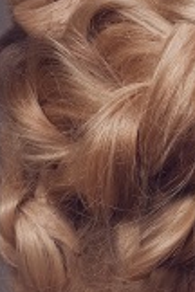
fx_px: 3948
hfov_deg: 2.8
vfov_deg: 4.2
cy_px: 397
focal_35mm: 486
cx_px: 321
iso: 160
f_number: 8
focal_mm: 70
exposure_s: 1/250
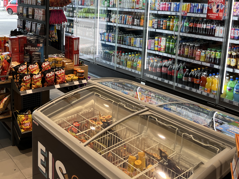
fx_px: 276
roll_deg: +1.3
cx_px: 65
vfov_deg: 35.2
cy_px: 46
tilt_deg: -14.2
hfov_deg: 45.4
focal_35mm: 40
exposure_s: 1/100
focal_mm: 5.1
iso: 50
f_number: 1.6
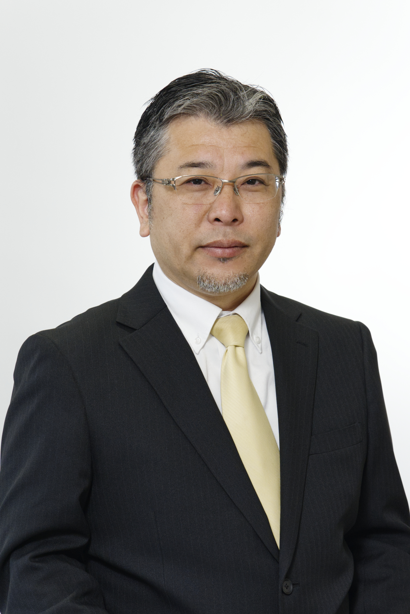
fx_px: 2168
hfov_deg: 10.8
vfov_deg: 16.1
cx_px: 205
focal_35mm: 127
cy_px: 307
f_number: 6.3
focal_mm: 85
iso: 500
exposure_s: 1/125
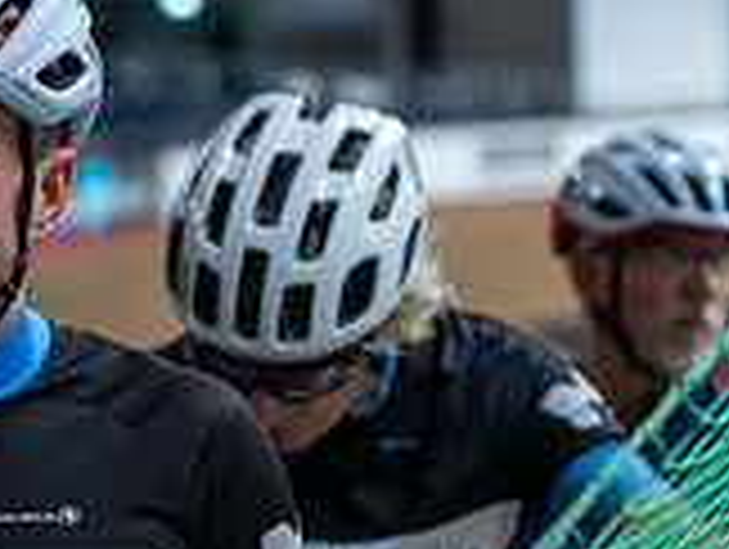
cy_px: 182
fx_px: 5441
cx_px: -238
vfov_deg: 5.8
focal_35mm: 258
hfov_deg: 7.6
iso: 2500
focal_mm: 75
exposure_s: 1/1000
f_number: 2.8
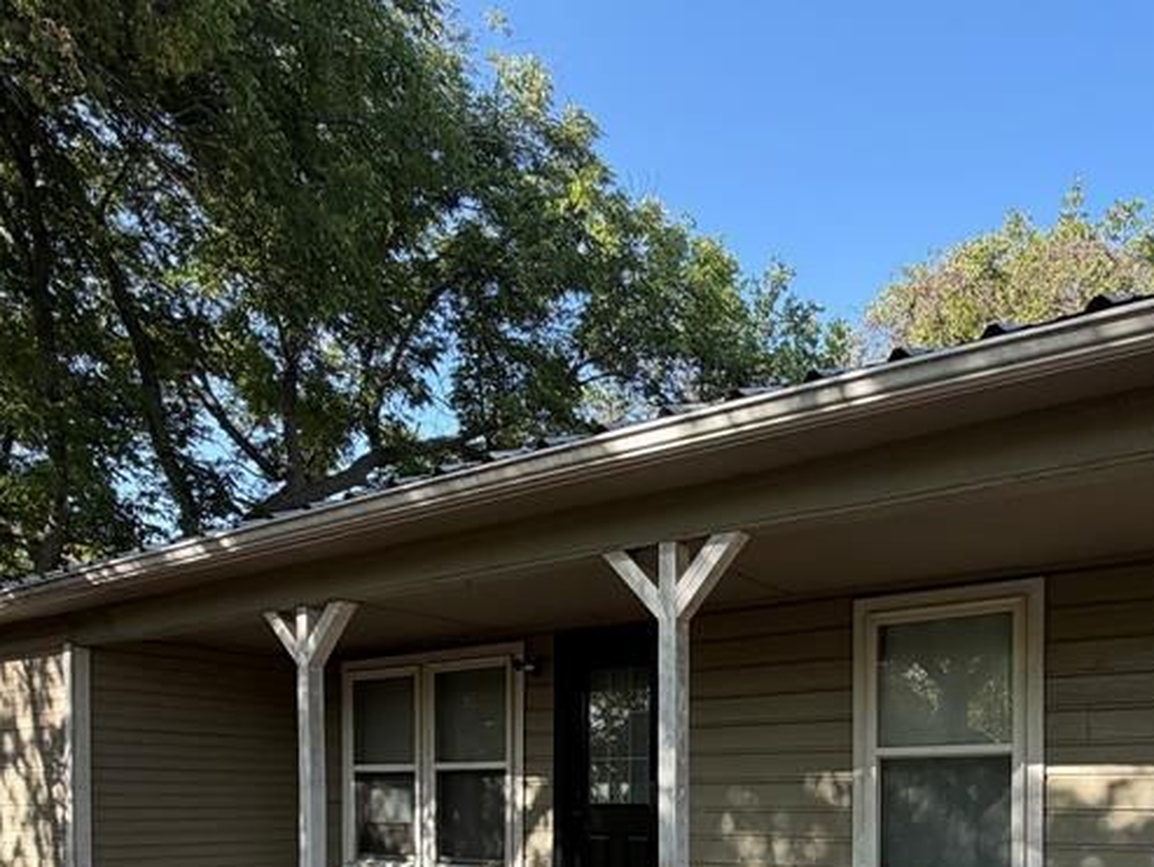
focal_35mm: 29
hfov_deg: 58.7
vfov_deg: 43.0
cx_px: 853
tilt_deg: -1.1
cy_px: 823
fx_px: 967
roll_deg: -0.1
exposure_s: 1/215
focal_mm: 2.22
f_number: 2.2
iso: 40
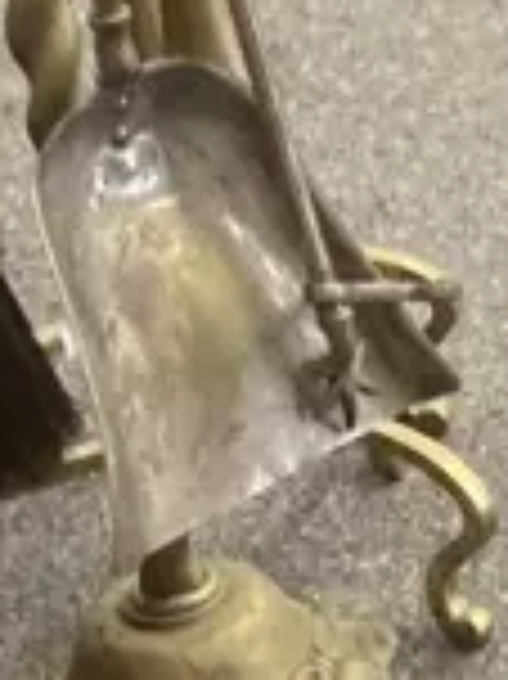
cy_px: -41
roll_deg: +0.7
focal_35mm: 190
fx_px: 3723
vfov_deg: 10.3
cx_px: 1506
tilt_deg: -26.4
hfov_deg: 7.0
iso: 80
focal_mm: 3.99
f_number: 1.8
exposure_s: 1/50
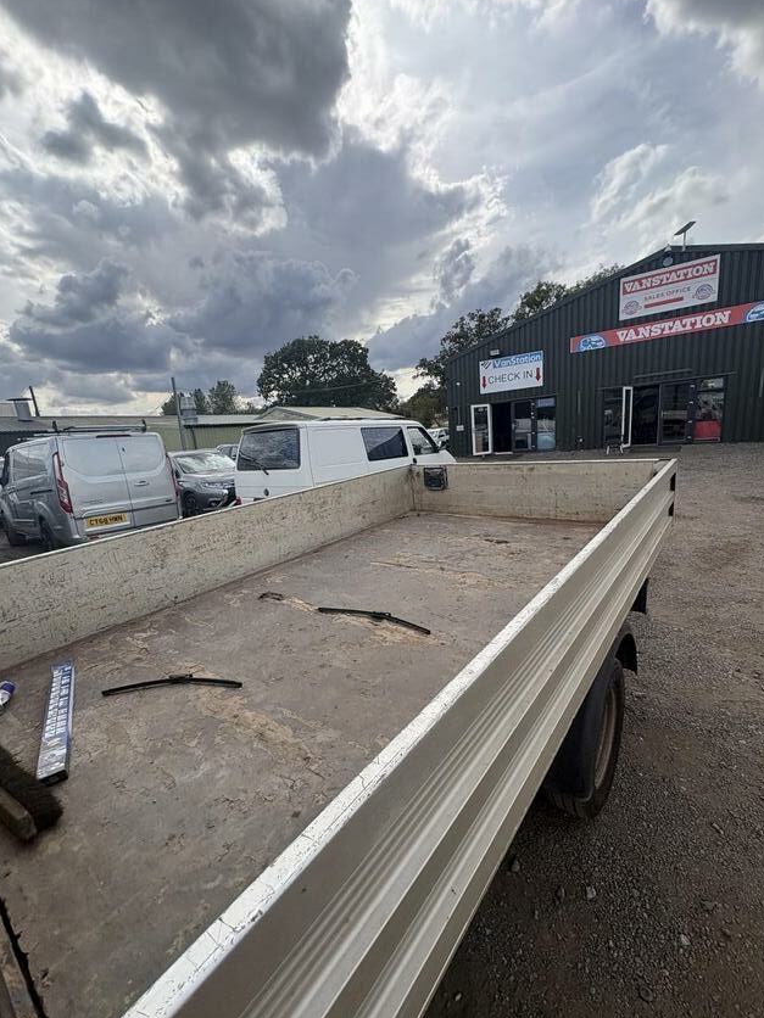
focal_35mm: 15
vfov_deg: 98.1
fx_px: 441
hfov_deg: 81.7
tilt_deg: -18.1
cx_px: 380
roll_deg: +0.3
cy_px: 533
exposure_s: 1/1217
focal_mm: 2.22
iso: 40
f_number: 2.2
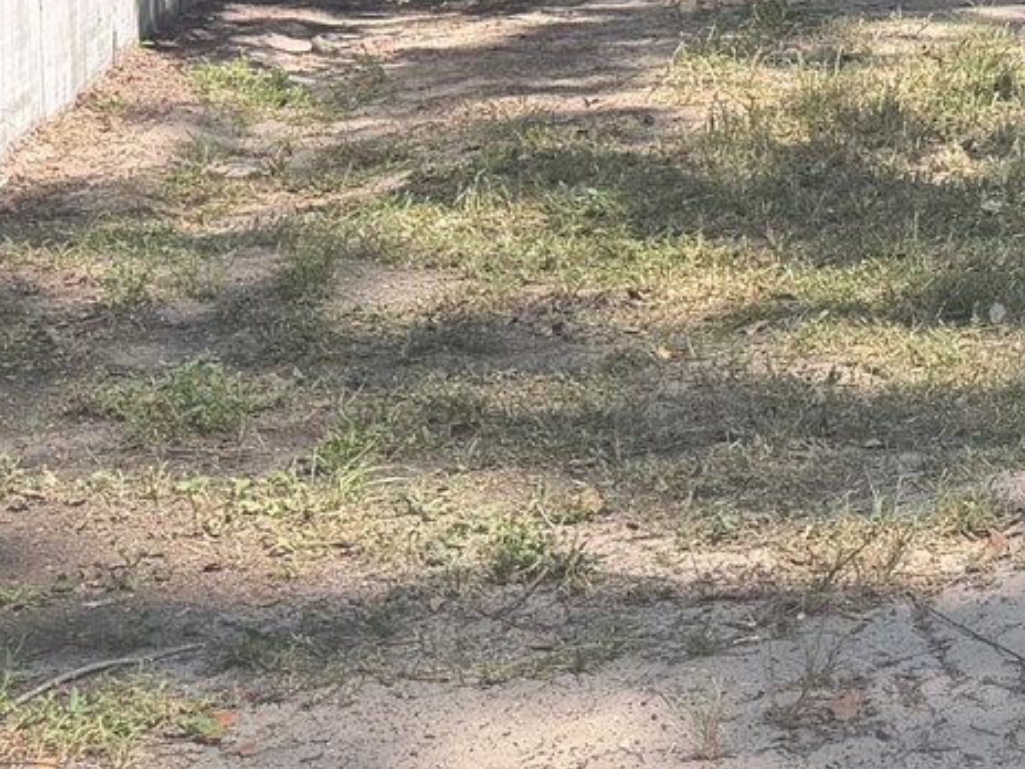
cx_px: 1644
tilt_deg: -2.1
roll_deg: +0.0
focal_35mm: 106
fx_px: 3139
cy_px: -272
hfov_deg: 16.5
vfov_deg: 13.4
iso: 80
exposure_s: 1/992
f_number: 1.78
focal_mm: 6.76
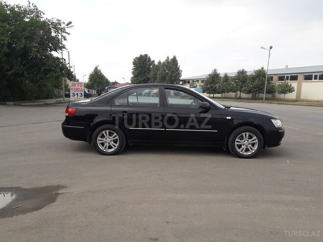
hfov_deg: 65.3
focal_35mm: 27
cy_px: 121
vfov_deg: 51.4
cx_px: 162
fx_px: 252
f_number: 1.9
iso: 40
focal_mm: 3.6
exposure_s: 1/730
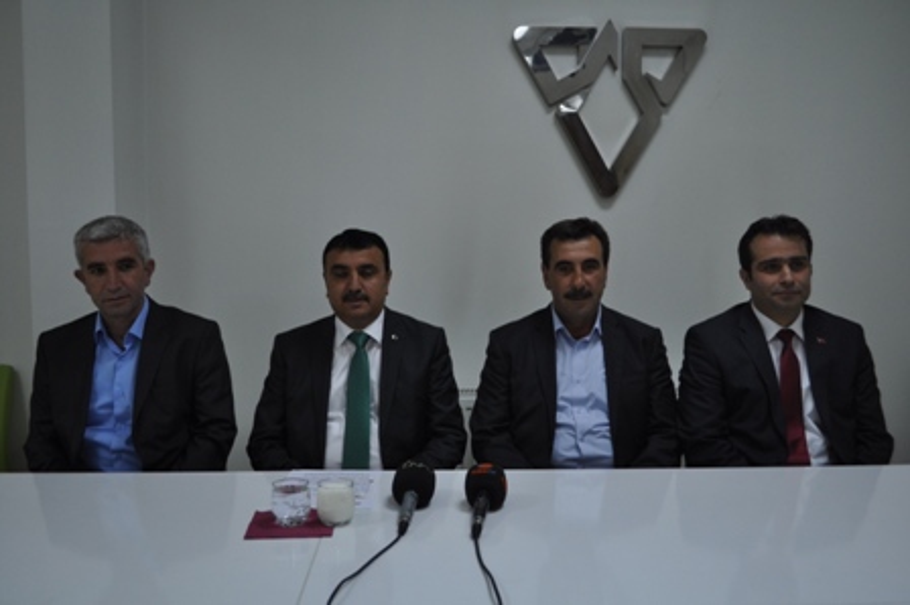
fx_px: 909
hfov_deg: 53.2
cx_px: 455
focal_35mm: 36
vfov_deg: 36.8
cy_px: 302
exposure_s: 1/80
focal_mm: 24
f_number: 4.2
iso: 400
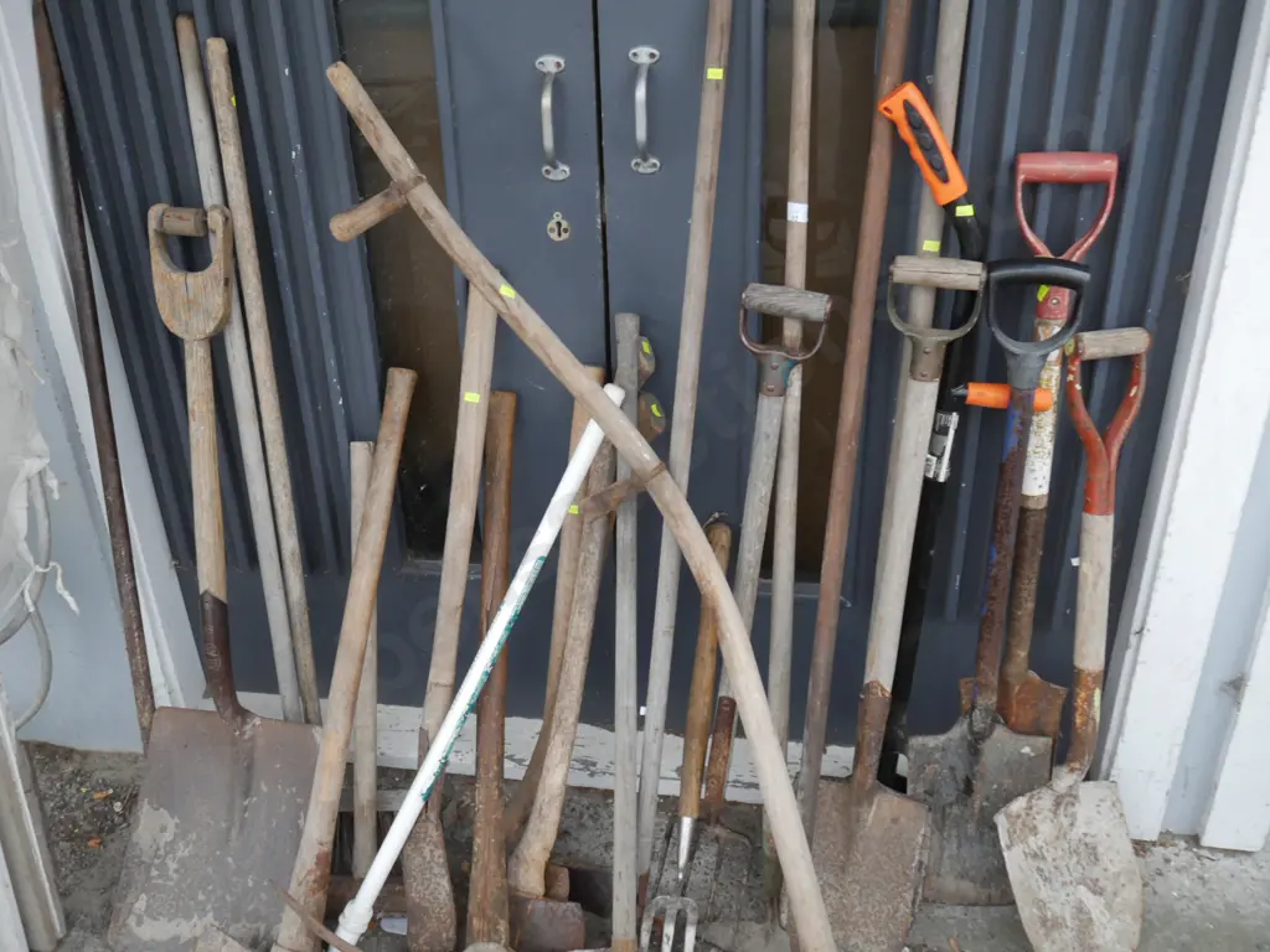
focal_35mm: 36
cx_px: 635
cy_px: 476
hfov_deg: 51.4
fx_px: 1321
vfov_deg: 39.7
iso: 800
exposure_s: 1/60
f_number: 5
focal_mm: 18
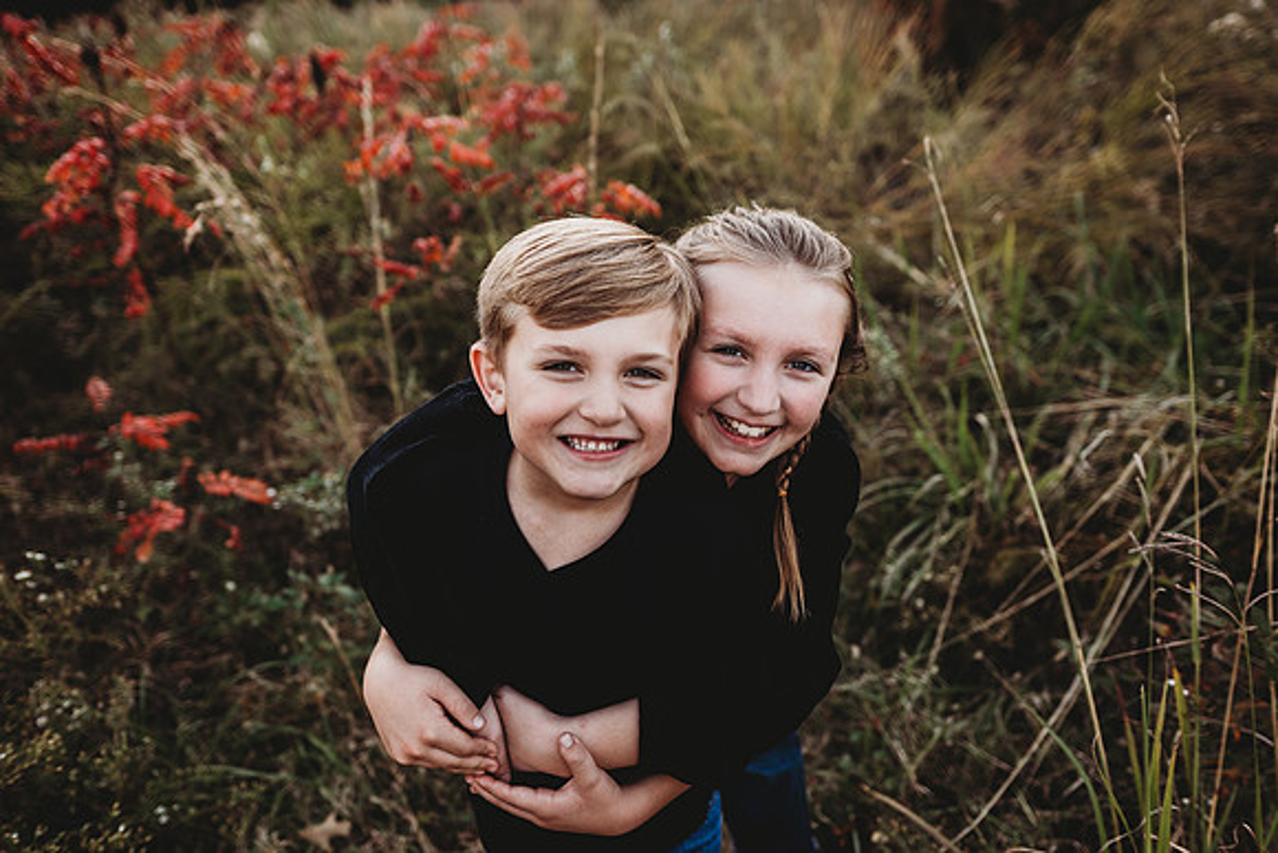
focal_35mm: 24
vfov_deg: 53.2
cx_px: 639
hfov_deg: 73.7
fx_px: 852
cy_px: 426
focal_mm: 24
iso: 100
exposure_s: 1/125
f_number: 2.5
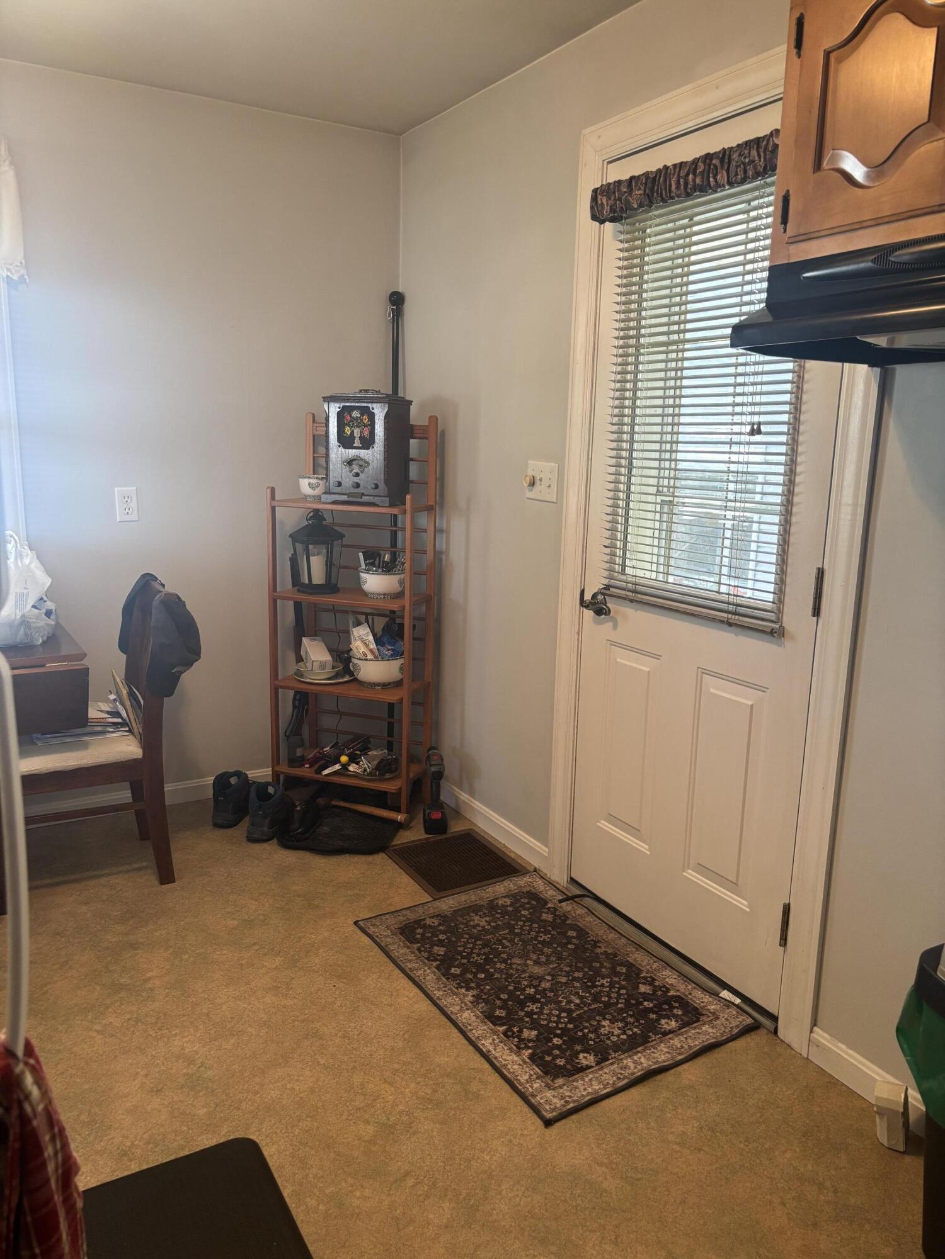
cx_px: 472
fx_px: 946
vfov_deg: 67.3
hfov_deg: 53.1
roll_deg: -1.9
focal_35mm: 26
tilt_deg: -10.8
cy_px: 630
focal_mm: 5.96
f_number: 1.6
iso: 125
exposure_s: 1/60
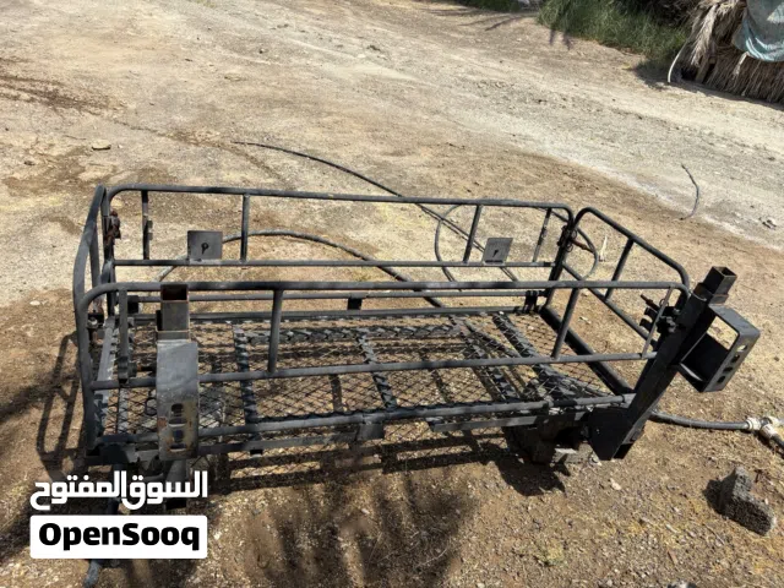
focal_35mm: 26
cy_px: 294
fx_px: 589
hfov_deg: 67.3
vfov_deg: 53.1
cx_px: 392
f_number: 1.6
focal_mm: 5.96
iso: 50
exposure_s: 1/2985
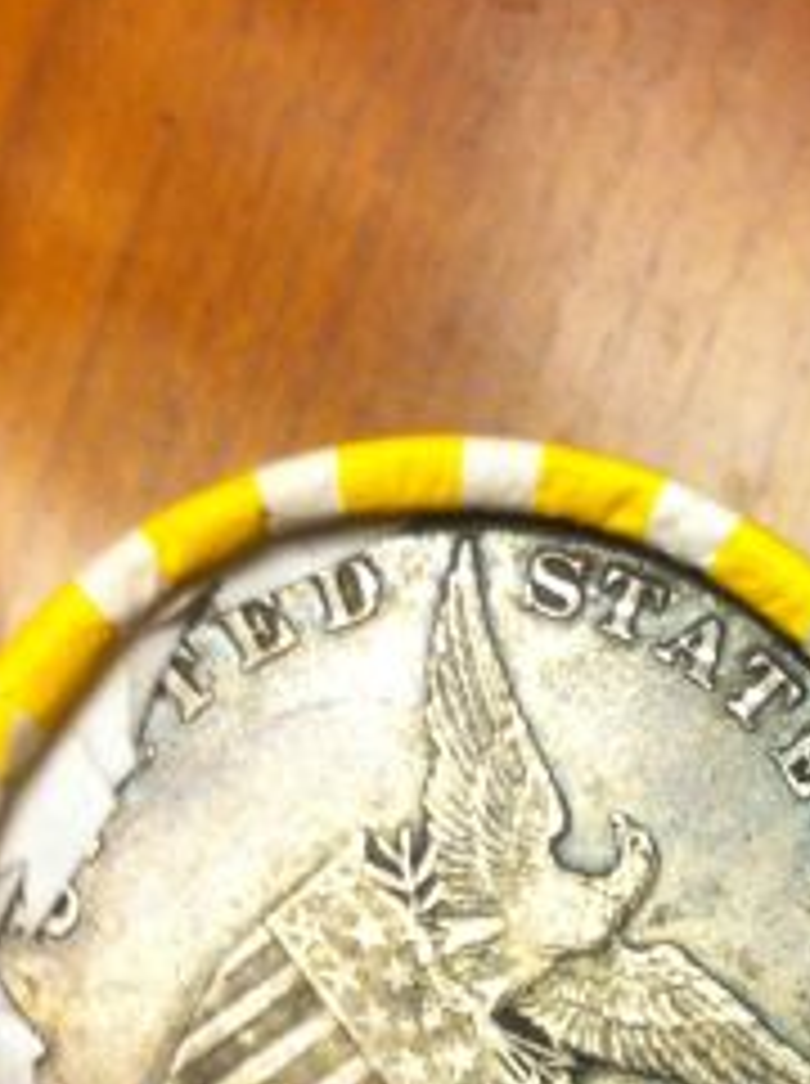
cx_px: 716
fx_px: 2722
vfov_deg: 22.0
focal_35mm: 87
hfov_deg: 16.7
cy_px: 999
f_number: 2.8
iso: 80
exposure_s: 1/15
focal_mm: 3.85
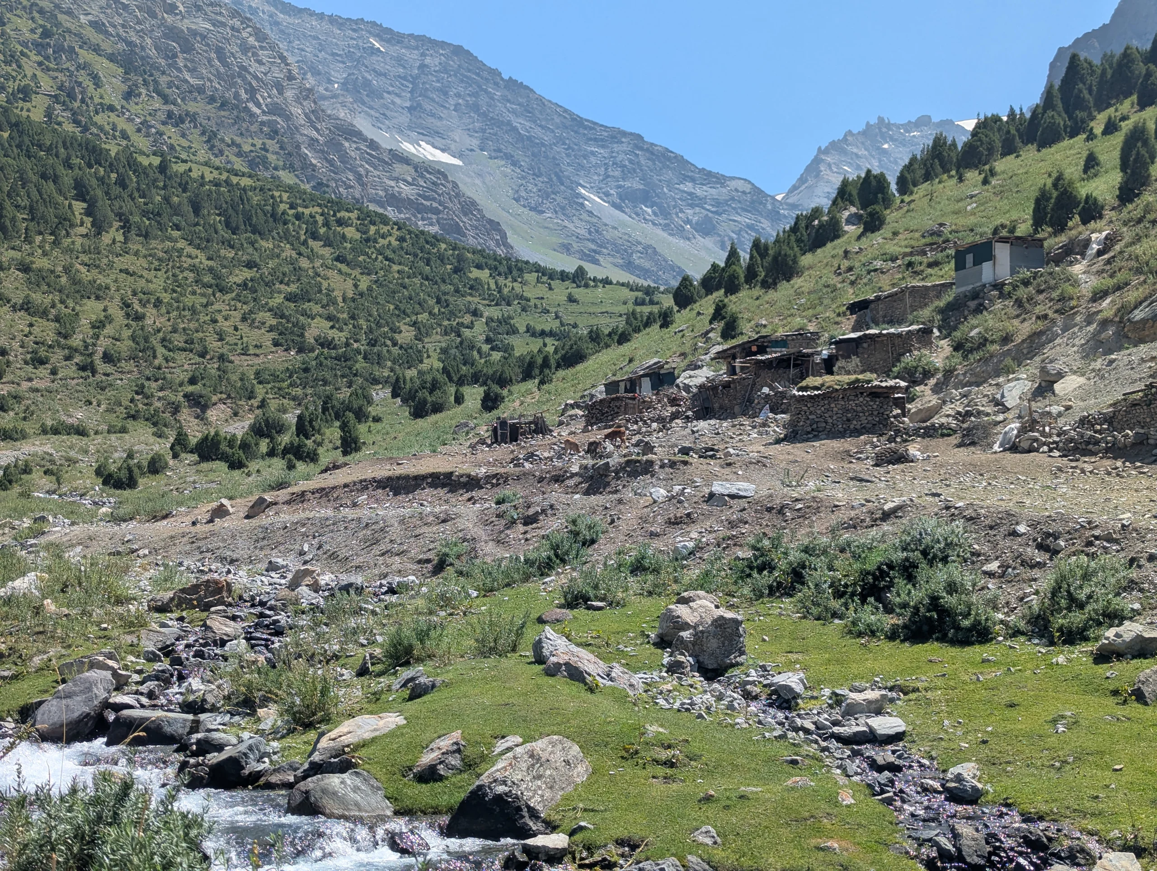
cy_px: 436
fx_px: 1607
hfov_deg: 39.6
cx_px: 578
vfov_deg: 30.3
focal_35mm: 48
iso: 46
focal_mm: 6.81
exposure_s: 1/1727
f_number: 1.85
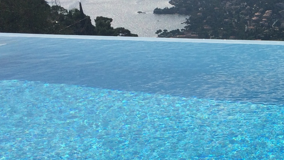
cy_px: 102
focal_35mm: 85
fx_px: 640
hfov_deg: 23.2
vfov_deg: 14.2
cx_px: 329
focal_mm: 4.15
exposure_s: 1/8264
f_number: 2.2
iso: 32
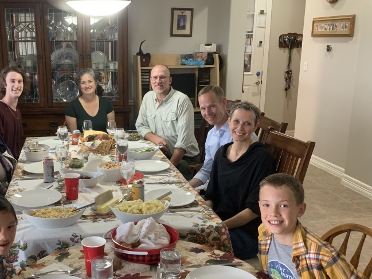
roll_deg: +0.2
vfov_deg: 35.1
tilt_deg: -14.3
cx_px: 128
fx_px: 441
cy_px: 156
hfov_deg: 45.2
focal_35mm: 41
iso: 320
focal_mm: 4.25
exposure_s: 1/60
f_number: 1.8
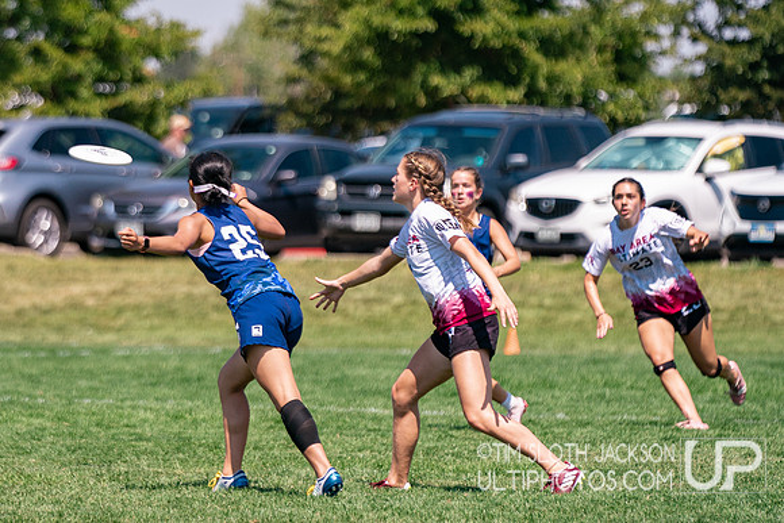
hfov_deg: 5.8
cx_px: 247
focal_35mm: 352
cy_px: 221
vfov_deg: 3.9
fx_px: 7675
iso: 320
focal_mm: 200
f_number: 3.2
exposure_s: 1/5000
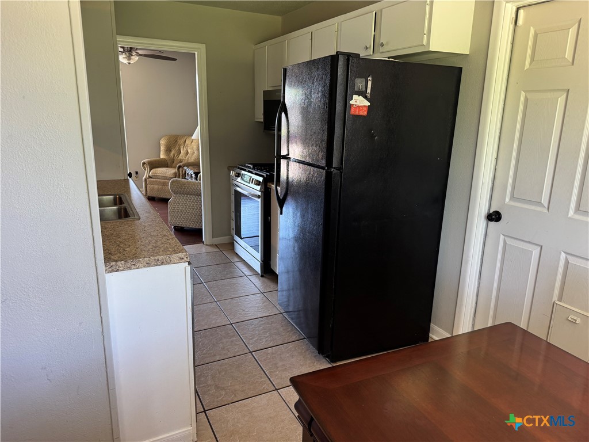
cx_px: 294
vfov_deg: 56.8
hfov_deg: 71.6
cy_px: 221
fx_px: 408
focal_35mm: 24
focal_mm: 6.76
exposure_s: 1/120
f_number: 1.78
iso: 200
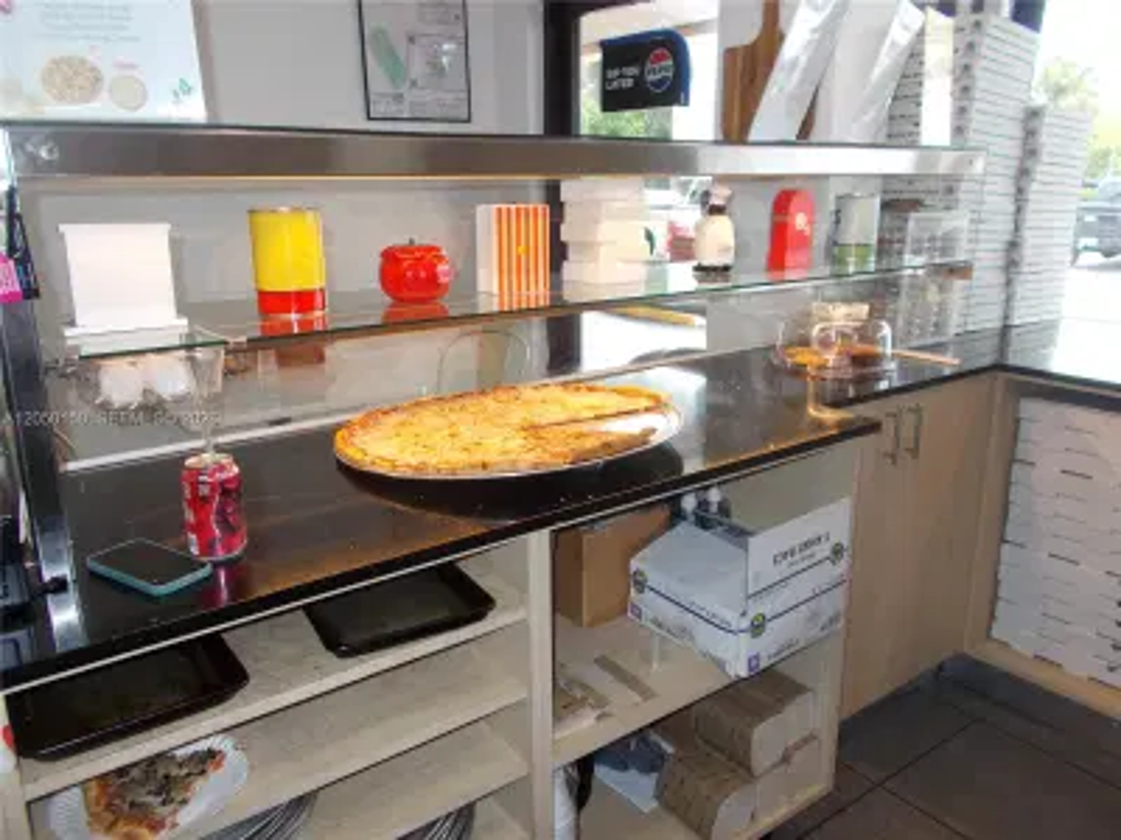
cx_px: 560
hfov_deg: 67.3
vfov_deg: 53.1
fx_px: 842
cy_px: 420
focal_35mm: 26
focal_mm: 4.6
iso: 80
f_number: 3.2
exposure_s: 1/40
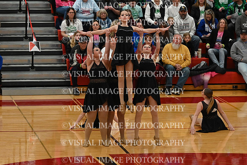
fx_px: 1235
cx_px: 124
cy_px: 82
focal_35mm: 180
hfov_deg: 11.4
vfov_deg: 7.6
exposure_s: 1/400
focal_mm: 120
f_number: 4
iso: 5000
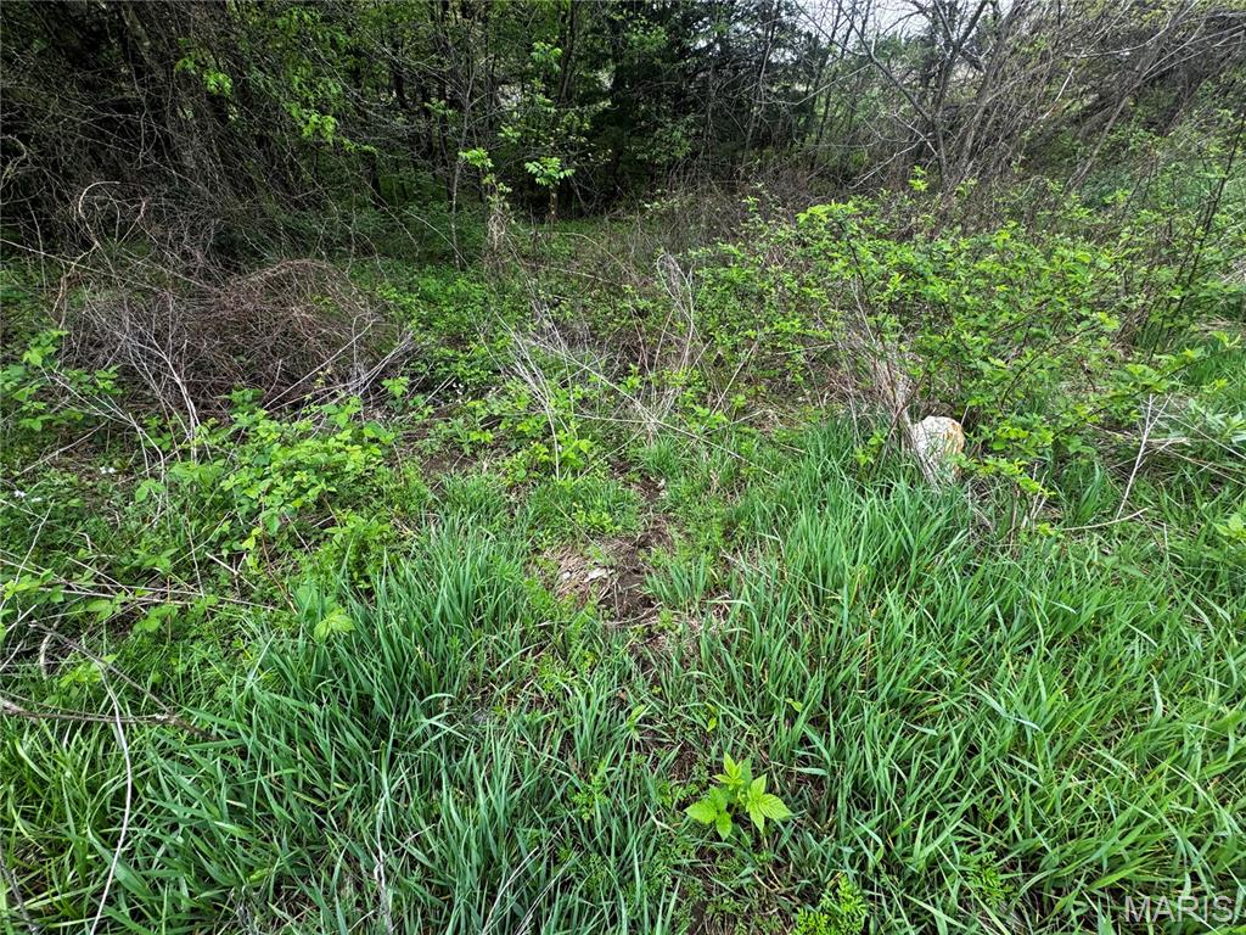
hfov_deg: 102.1
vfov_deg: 85.7
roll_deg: -1.5
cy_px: 468
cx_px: 623
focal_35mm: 14
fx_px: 504
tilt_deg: -35.9
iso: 40
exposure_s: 1/265
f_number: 2.2
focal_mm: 2.22
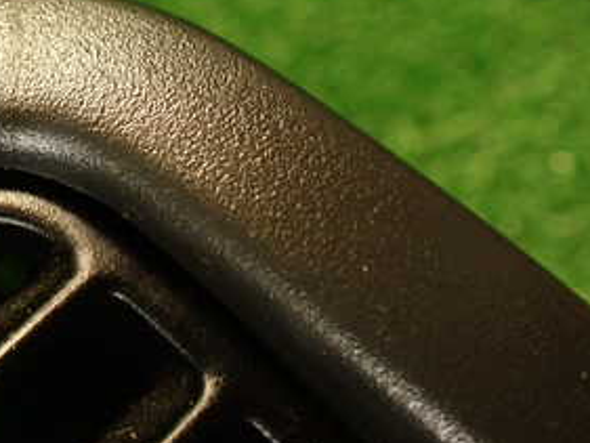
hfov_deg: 28.3
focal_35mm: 64
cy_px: 122
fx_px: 1091
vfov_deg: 22.8
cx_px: -4
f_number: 2.3
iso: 320
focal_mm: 5.4
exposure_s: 1/30
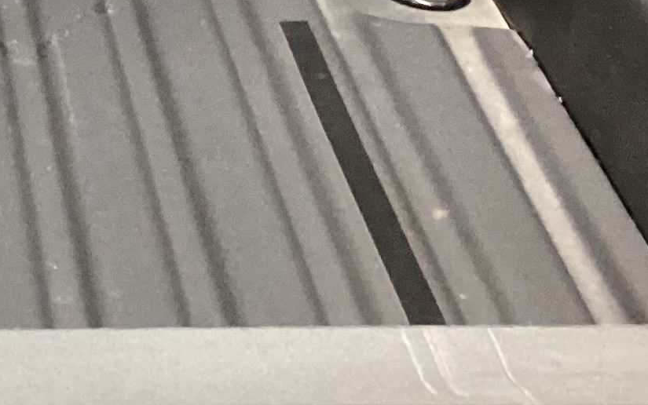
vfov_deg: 10.0
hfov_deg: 15.5
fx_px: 2296
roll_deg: -1.0
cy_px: -27
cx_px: -115
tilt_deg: -27.6
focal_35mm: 130
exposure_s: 1/30
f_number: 2.4
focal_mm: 3.3
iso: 500
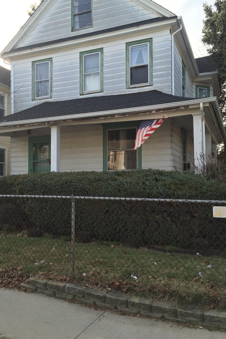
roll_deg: -1.1
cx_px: 113
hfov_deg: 42.3
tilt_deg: +3.1
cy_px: 172
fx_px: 292
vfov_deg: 60.3
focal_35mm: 31
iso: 32
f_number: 2.2
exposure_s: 1/434
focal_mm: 4.15
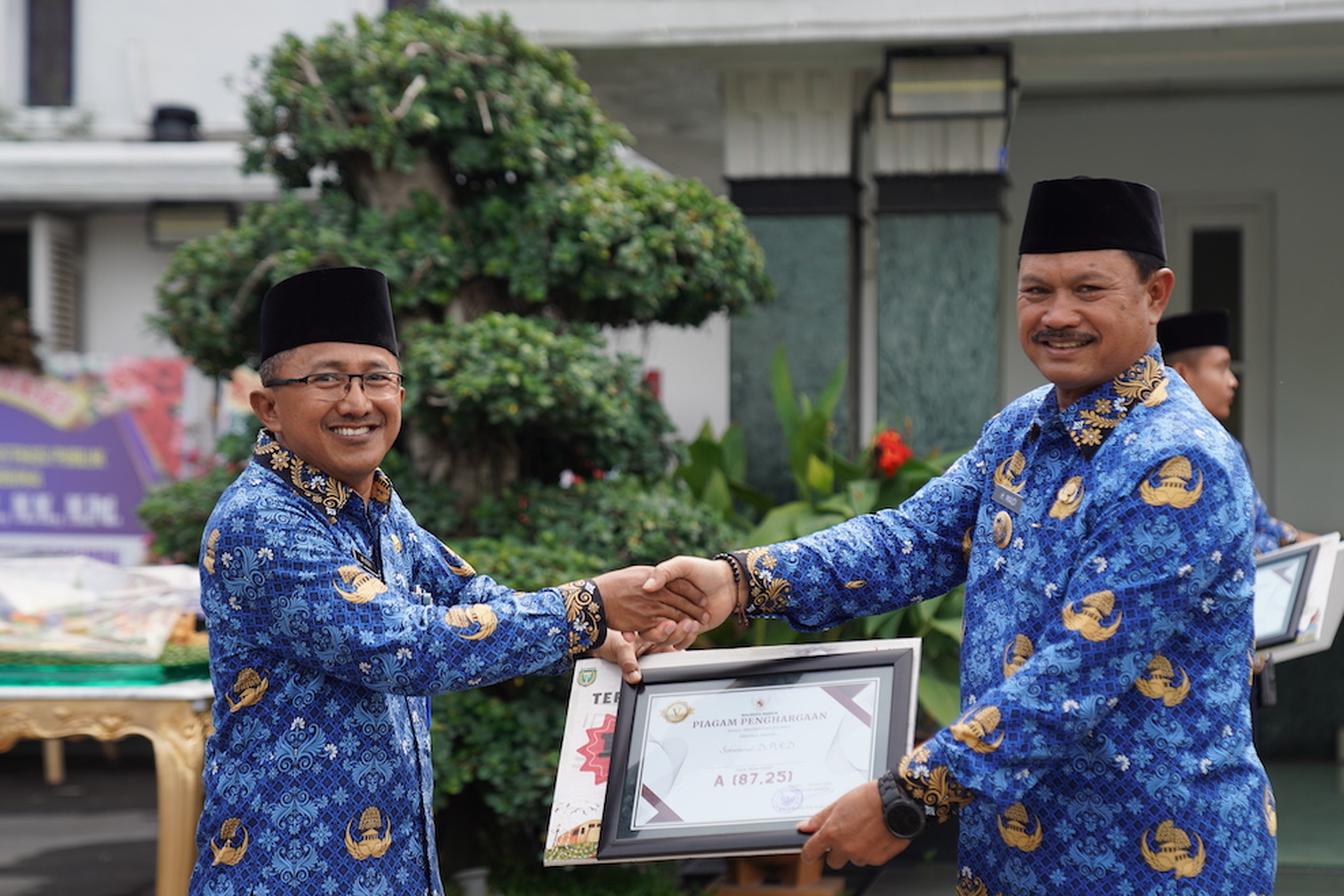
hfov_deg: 23.9
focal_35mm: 85
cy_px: 479
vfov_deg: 16.1
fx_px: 3174
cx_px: 695
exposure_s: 1/800
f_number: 2.8
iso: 100
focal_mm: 70
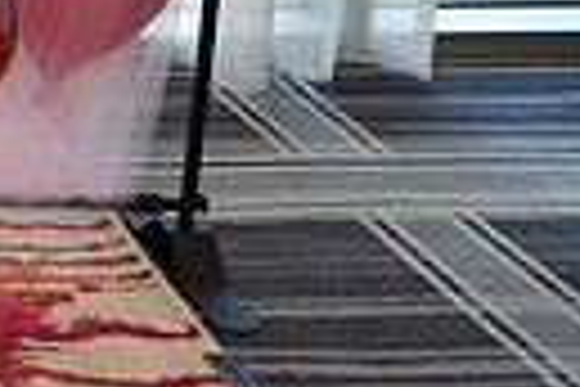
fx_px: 1740
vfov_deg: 11.3
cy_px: -416
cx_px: -616
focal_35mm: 108
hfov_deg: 15.0
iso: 200
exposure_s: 1/60
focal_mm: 24
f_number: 5
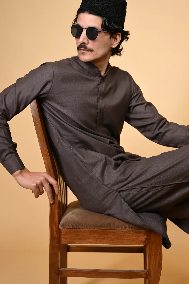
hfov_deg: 19.7
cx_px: 120
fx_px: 543
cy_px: 150
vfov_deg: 29.2
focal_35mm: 69
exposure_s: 1/200
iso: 100
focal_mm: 47
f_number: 2.8
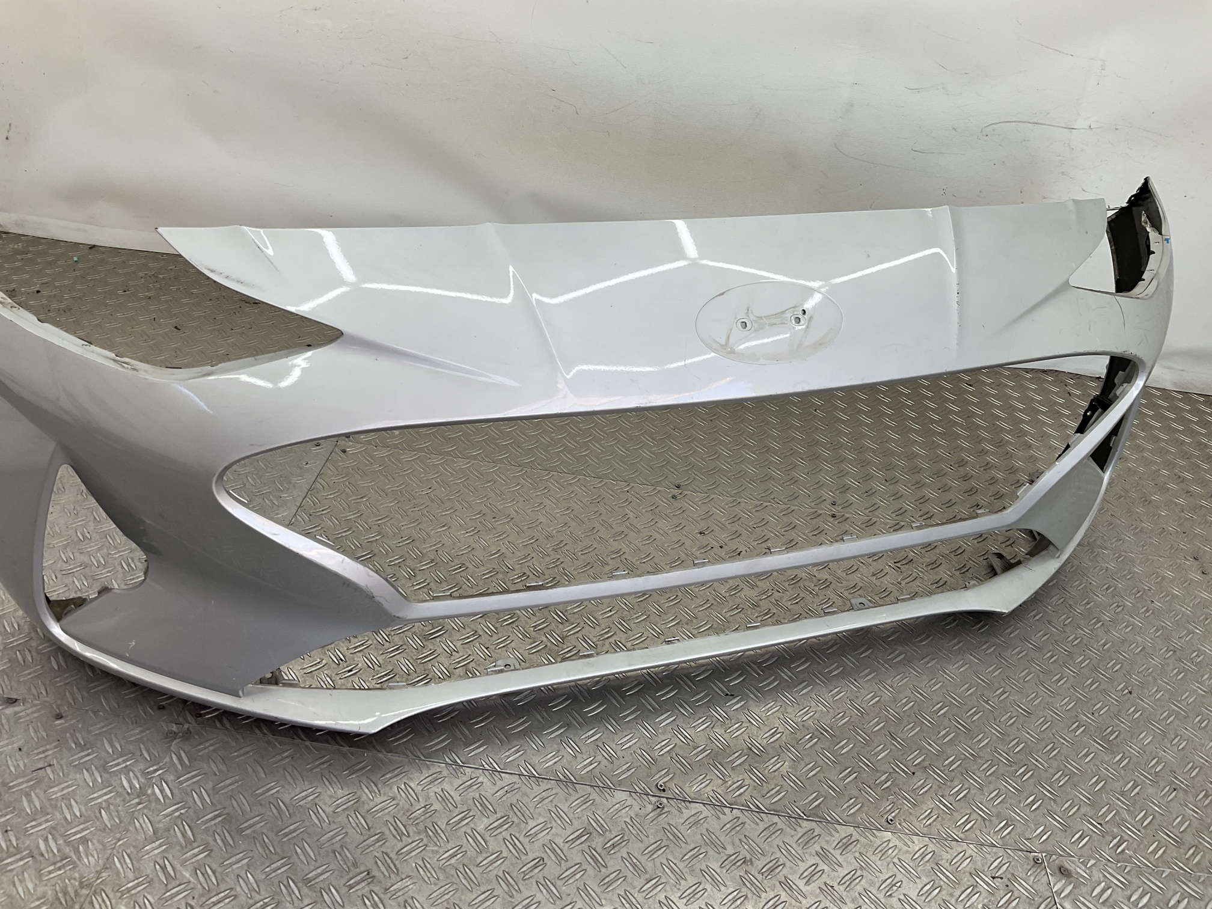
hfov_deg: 61.7
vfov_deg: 48.2
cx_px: 606
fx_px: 1015
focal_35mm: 29
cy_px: 454
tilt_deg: -35.0
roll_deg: -10.1
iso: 16
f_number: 1.8
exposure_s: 1/140
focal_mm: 3
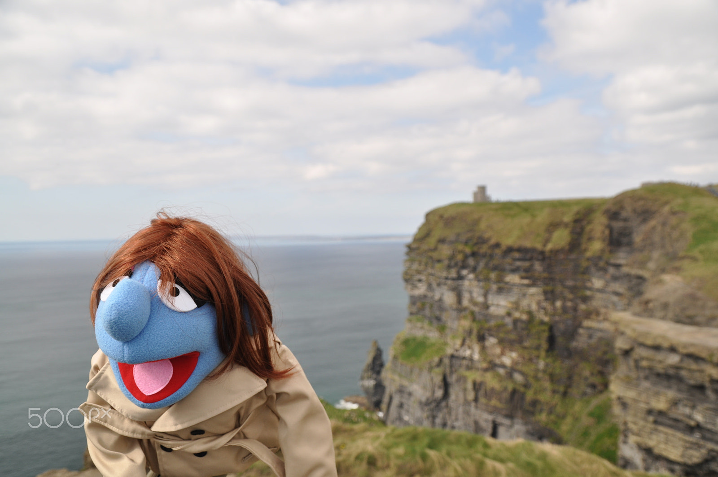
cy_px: 238
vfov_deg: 39.9
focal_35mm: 33
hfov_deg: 57.3
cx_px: 359
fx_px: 657
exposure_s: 1/200
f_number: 7.1
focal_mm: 22
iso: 200
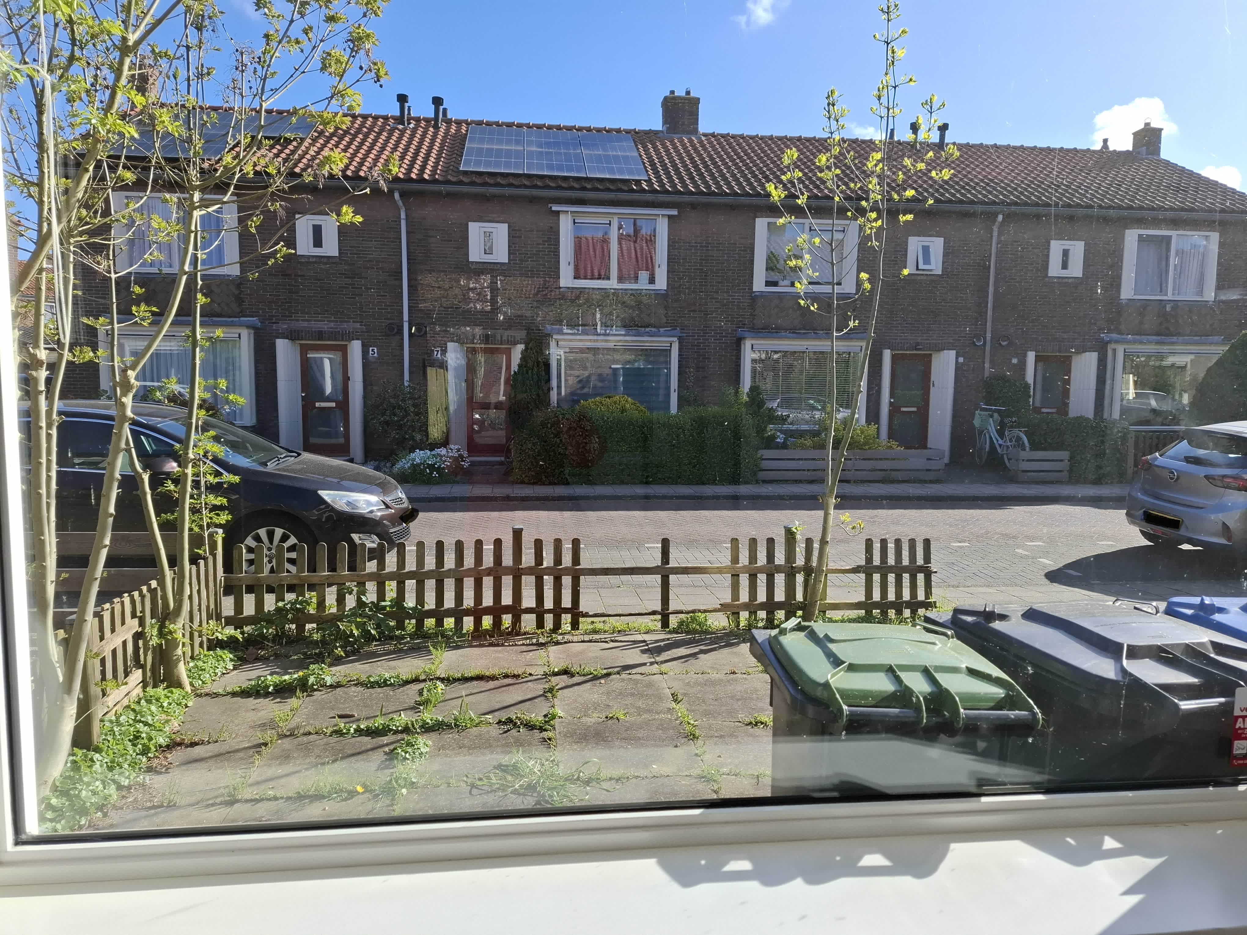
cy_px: 468
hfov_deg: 73.9
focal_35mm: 23
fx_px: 829
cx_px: 624
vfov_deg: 58.9
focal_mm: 5.5
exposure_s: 1/1484
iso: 50
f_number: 1.8
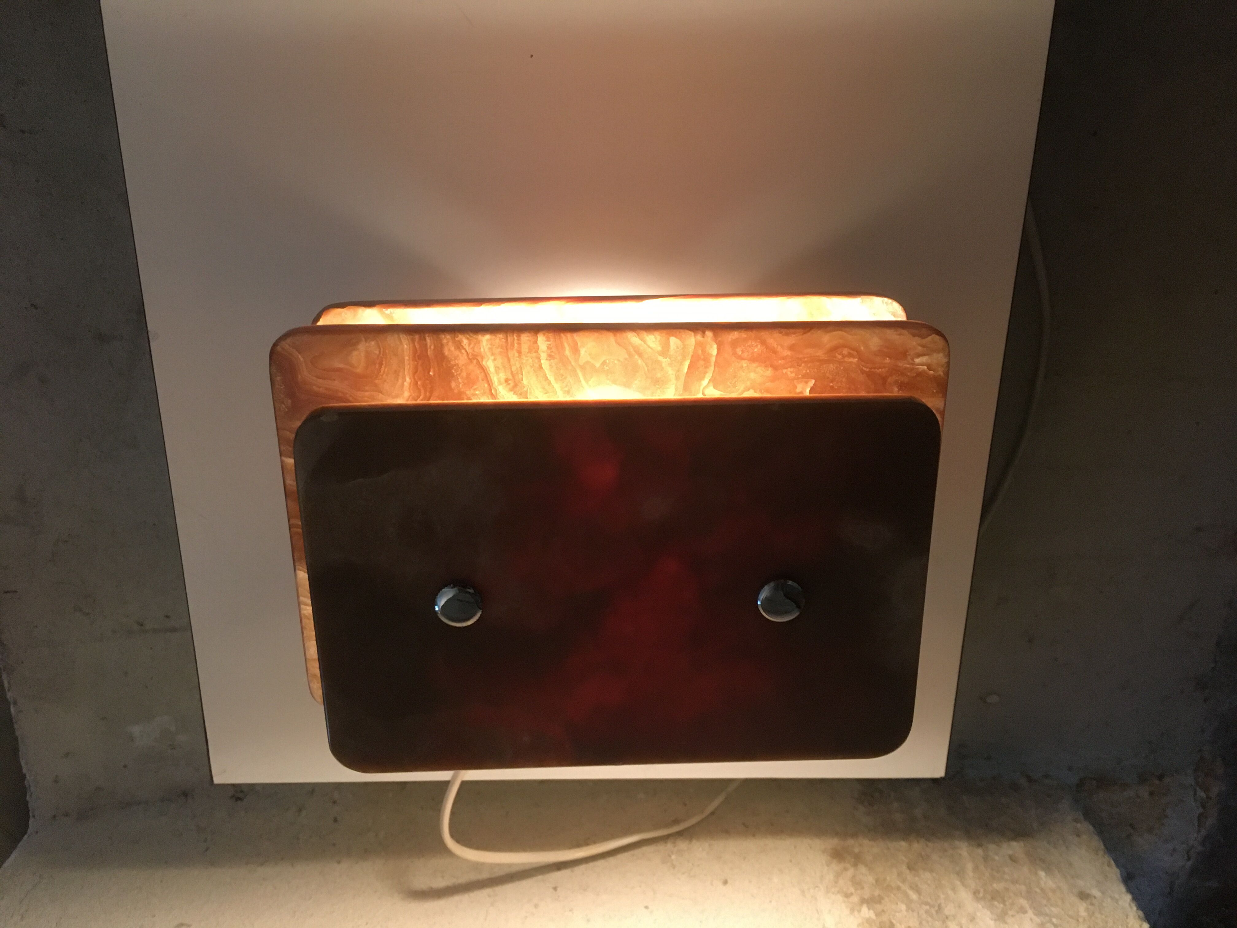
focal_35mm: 29
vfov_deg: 48.2
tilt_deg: -68.0
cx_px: 618
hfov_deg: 61.7
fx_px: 1036
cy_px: 464
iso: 200
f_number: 2.2
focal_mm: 4.15
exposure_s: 1/17
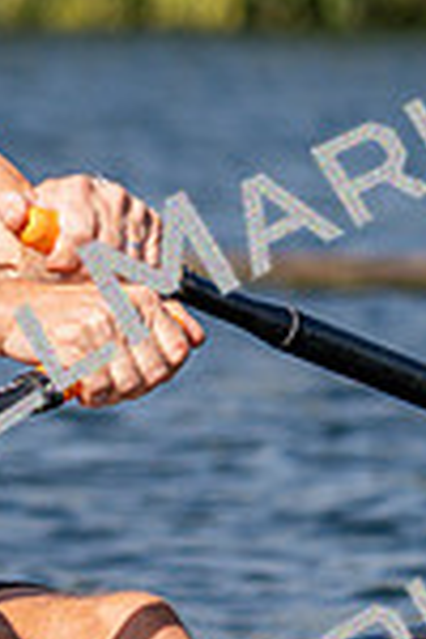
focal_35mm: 775
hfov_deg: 1.8
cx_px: -558
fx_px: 13755
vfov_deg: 2.7
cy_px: 160
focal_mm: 200
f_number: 5.6
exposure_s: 1/1600
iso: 160
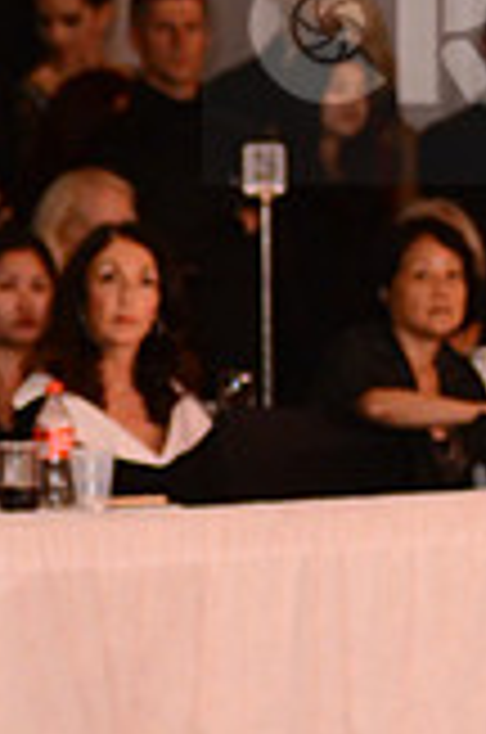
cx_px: 824
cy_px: 36
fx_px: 11403
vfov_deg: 3.7
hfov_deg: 2.4
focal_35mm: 561
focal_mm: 105
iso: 2500
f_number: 2.8
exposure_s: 1/200
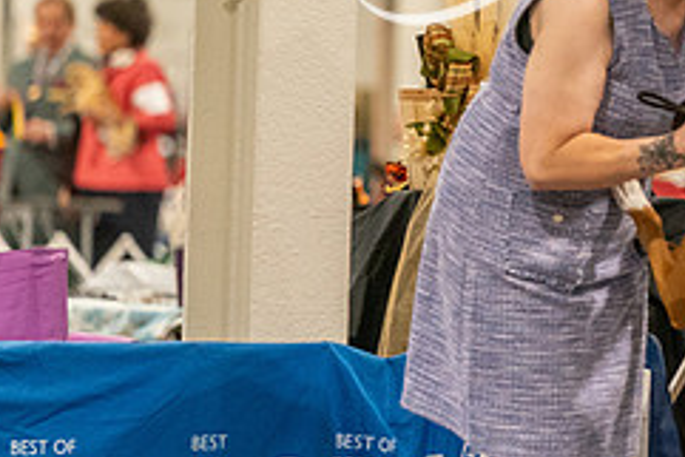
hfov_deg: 4.3
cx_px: 759
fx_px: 9157
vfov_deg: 2.9
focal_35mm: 481
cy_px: 75
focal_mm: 200
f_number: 3.5
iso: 6400
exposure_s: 1/250
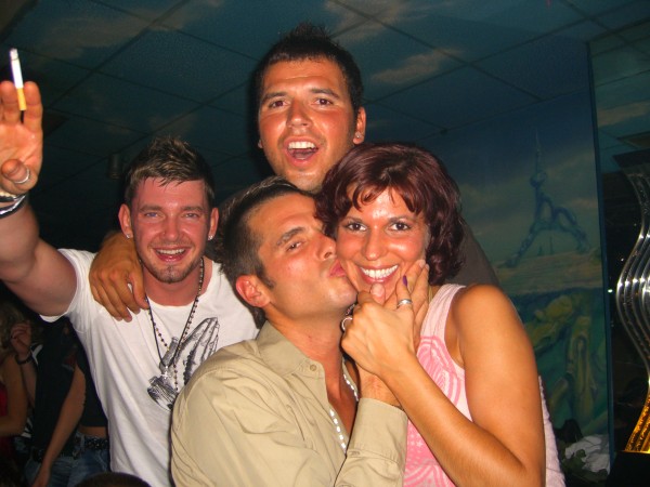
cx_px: 325
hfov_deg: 49.0
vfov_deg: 37.7
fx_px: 714
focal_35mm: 38
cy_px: 244
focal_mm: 7.9
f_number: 2.8
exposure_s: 1/60
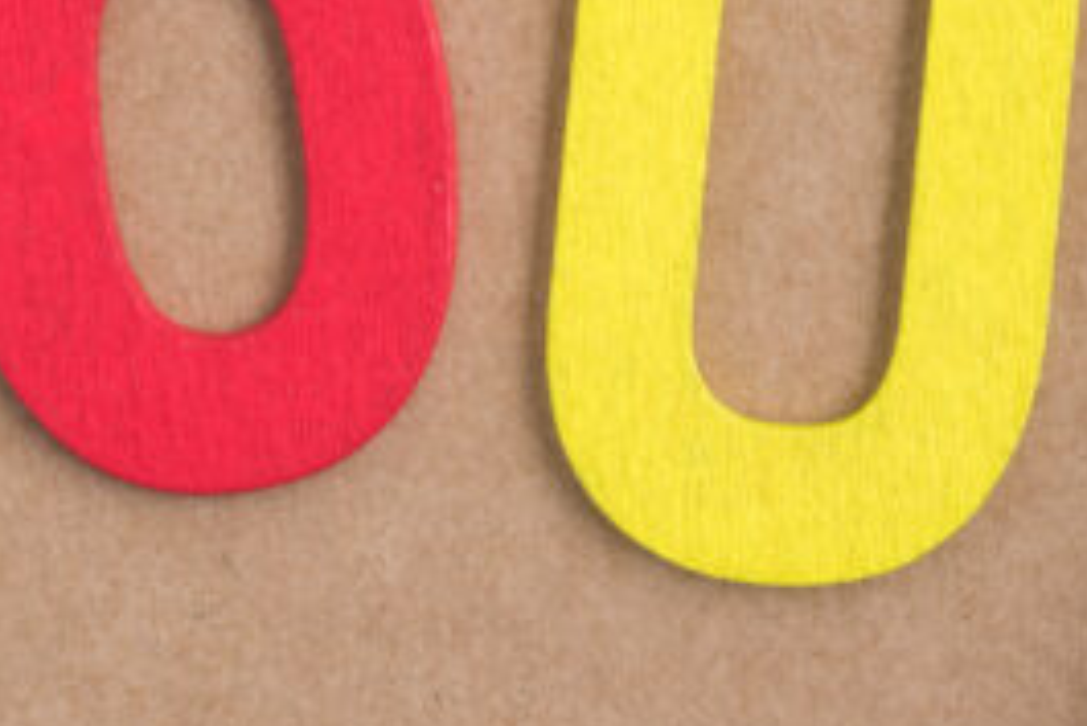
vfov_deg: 5.9
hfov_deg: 8.9
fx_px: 7009
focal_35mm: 232
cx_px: 648
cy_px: -340
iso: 100
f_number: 16
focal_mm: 60
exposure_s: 1/8
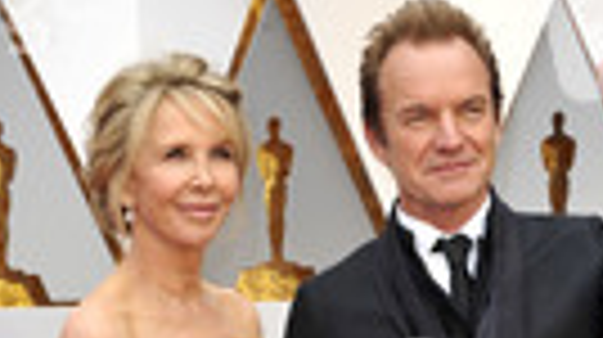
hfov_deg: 10.6
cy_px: 671
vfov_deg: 5.8
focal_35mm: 203
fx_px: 3242
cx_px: 362
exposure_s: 1/250
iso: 1000
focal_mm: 65
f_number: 8
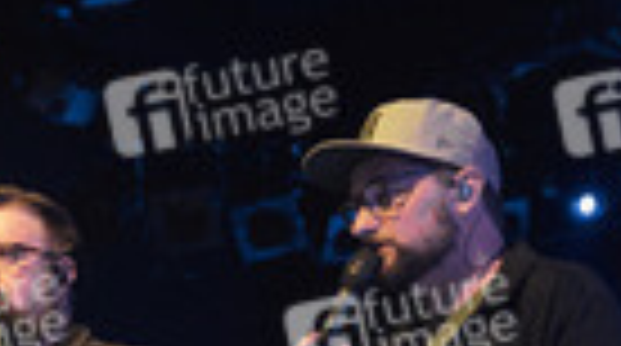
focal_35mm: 151
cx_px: -169
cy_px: 665
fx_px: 2482
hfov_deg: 13.8
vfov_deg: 7.7
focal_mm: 44
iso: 3200
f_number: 2.8
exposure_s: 1/400
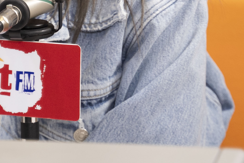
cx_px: -50
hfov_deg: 7.3
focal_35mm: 280
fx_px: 1897
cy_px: -97
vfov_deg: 4.9
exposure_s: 1/125
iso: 640
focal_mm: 67
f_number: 2.8
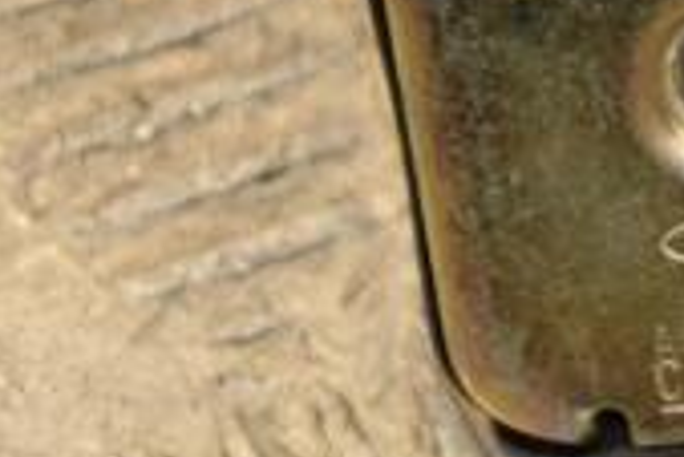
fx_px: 9926
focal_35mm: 522
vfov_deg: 2.6
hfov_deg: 3.9
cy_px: 101
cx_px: 1012
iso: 800
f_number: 5.6
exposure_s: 1/160
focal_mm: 98
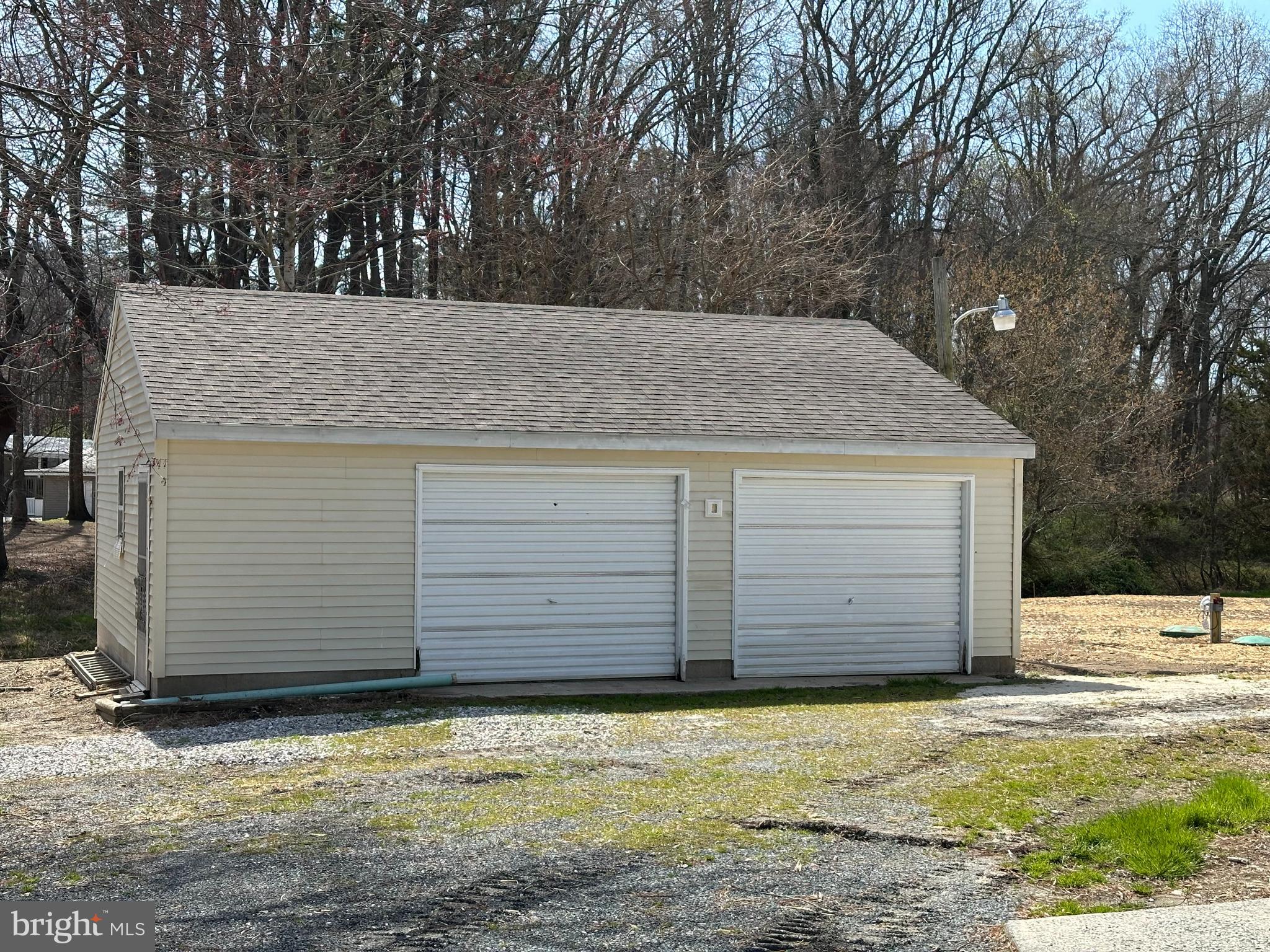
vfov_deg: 30.3
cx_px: 635
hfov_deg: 39.7
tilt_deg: +0.3
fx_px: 1761
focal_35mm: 48
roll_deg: -1.1
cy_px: 476
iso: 64
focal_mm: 6.86
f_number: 1.78
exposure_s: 1/2358
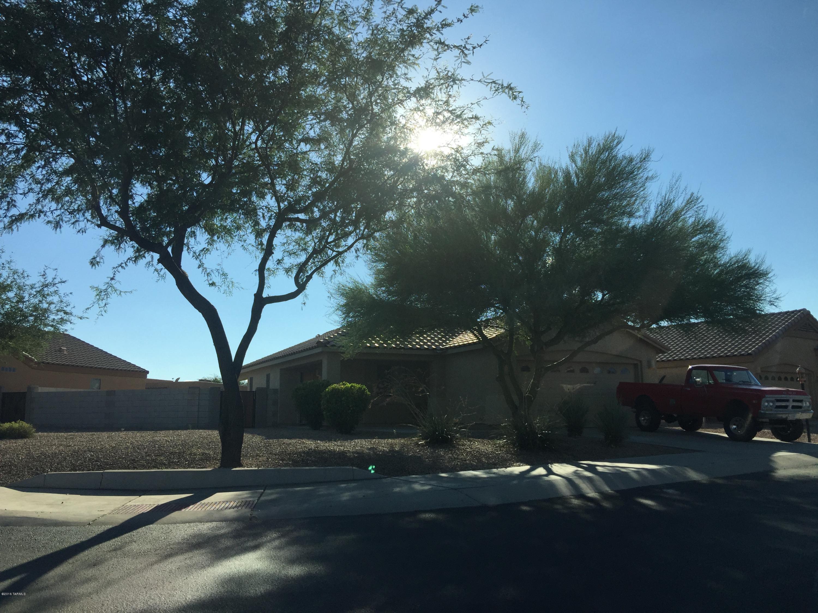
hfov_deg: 61.7
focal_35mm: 29
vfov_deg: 48.2
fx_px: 685
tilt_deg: +8.0
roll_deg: -0.4
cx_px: 409
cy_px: 306
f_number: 2.2
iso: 32
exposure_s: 1/760
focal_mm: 4.15
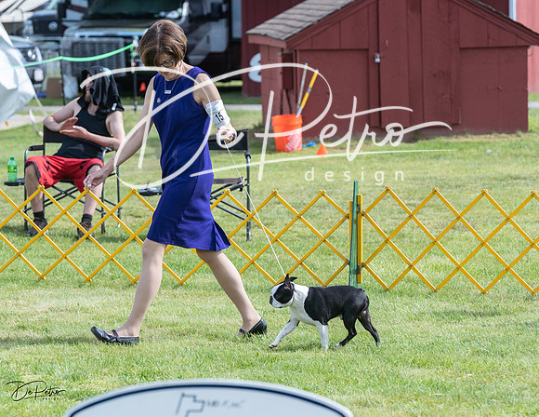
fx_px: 2880
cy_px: 222
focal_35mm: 183
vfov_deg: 8.3
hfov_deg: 10.7
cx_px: 289
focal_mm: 156
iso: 320
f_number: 5.6
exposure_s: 1/1250
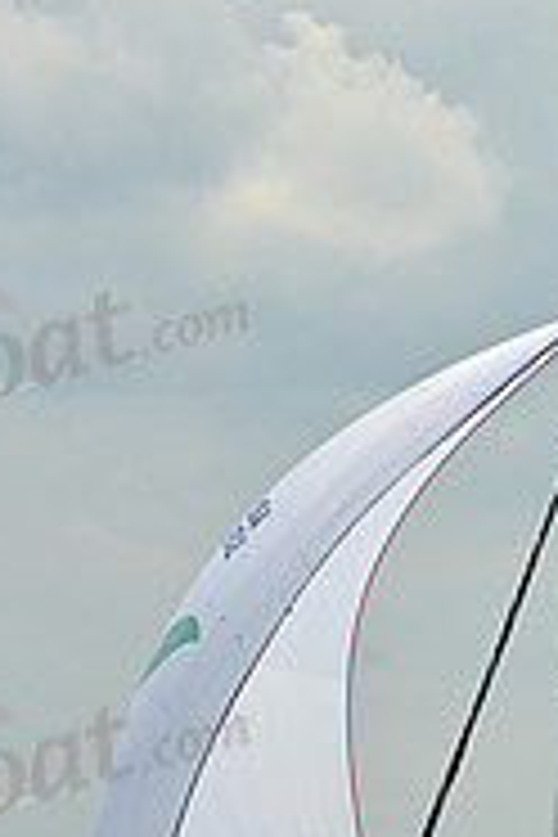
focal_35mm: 624
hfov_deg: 2.2
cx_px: 484
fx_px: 14507
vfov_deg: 3.3
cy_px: 968
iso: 320
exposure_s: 1/1250
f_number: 13
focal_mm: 200
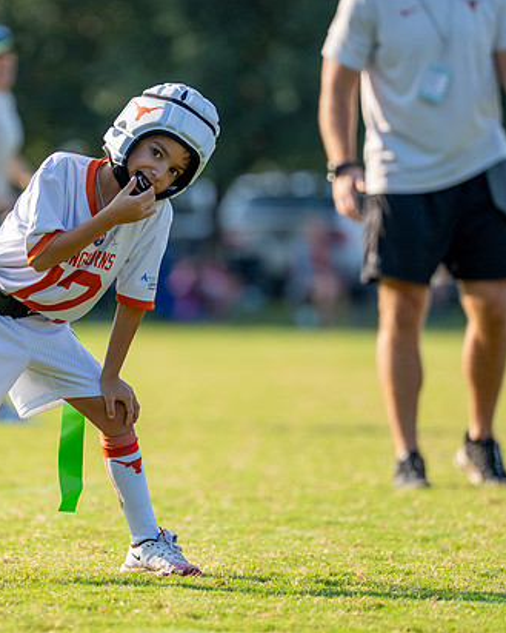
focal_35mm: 340
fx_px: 6362
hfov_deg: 4.6
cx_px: 127
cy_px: 296
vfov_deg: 5.7
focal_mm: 191
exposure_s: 1/2000
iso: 250
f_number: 2.8
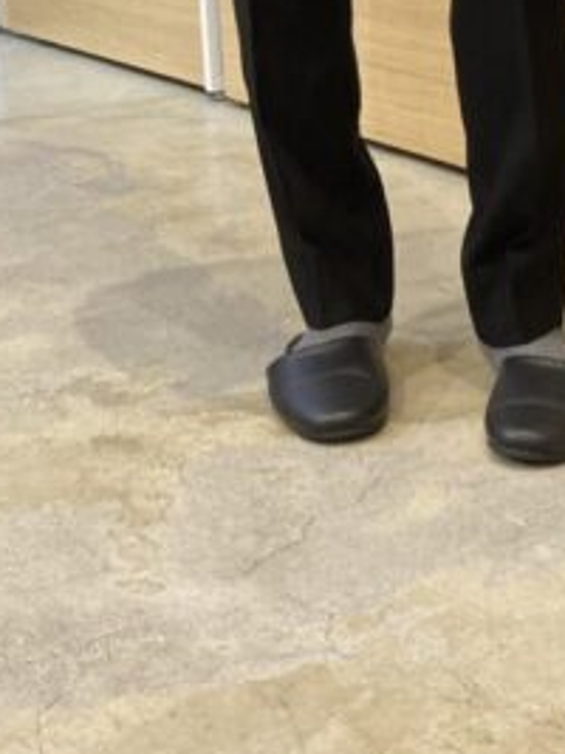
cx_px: 359
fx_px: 1830
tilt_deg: -4.3
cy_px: -62
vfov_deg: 22.1
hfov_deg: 17.5
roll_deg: +3.5
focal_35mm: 84
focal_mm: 3.99
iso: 160
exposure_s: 1/60
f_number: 1.8
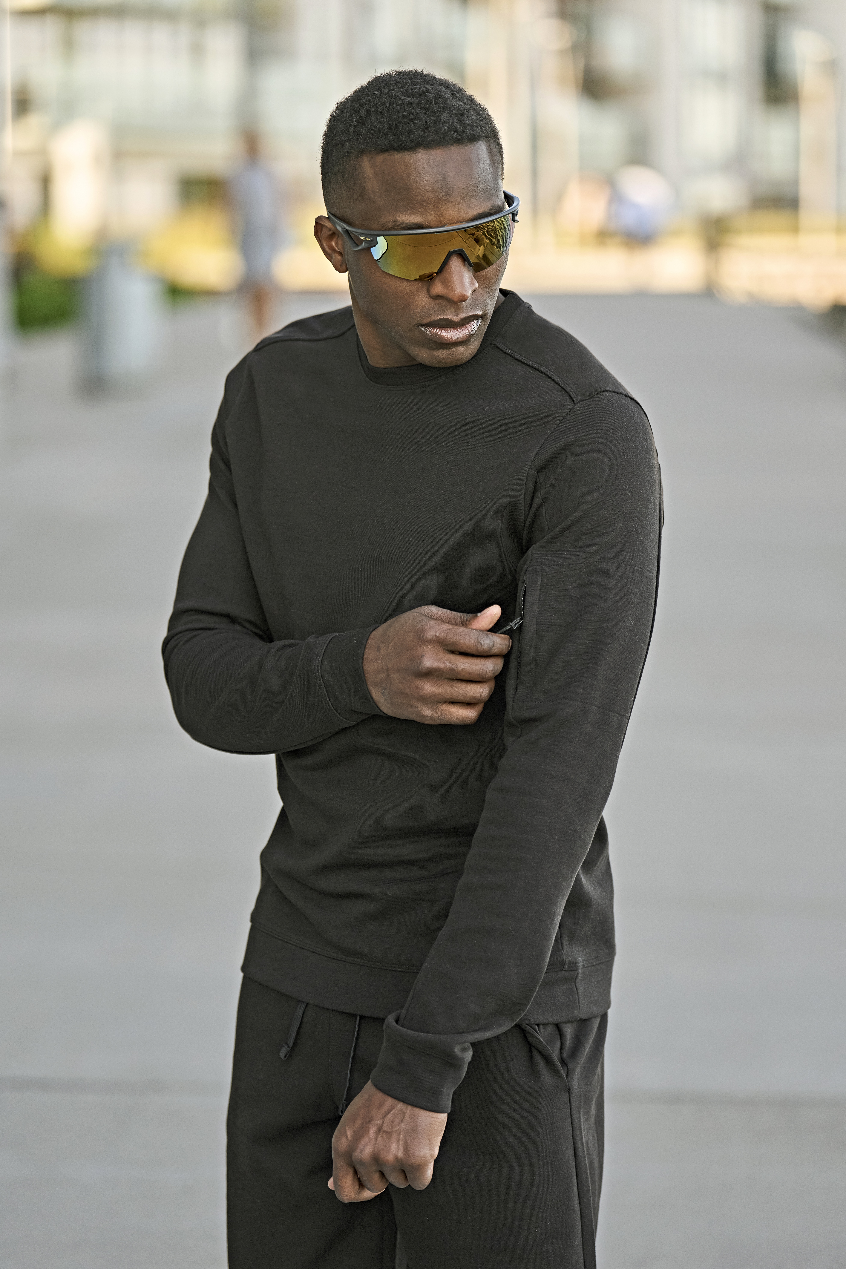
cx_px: 423
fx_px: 4300
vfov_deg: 16.8
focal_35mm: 122
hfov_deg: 11.2
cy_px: 634
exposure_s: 1/1000
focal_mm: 122
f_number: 2.8
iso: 500
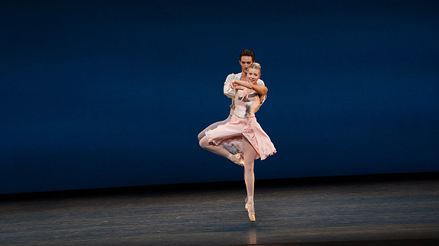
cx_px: 219
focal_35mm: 176
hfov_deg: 12.2
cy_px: 108
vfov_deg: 6.9
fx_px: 2048
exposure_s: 1/500
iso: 3200
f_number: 8
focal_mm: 167
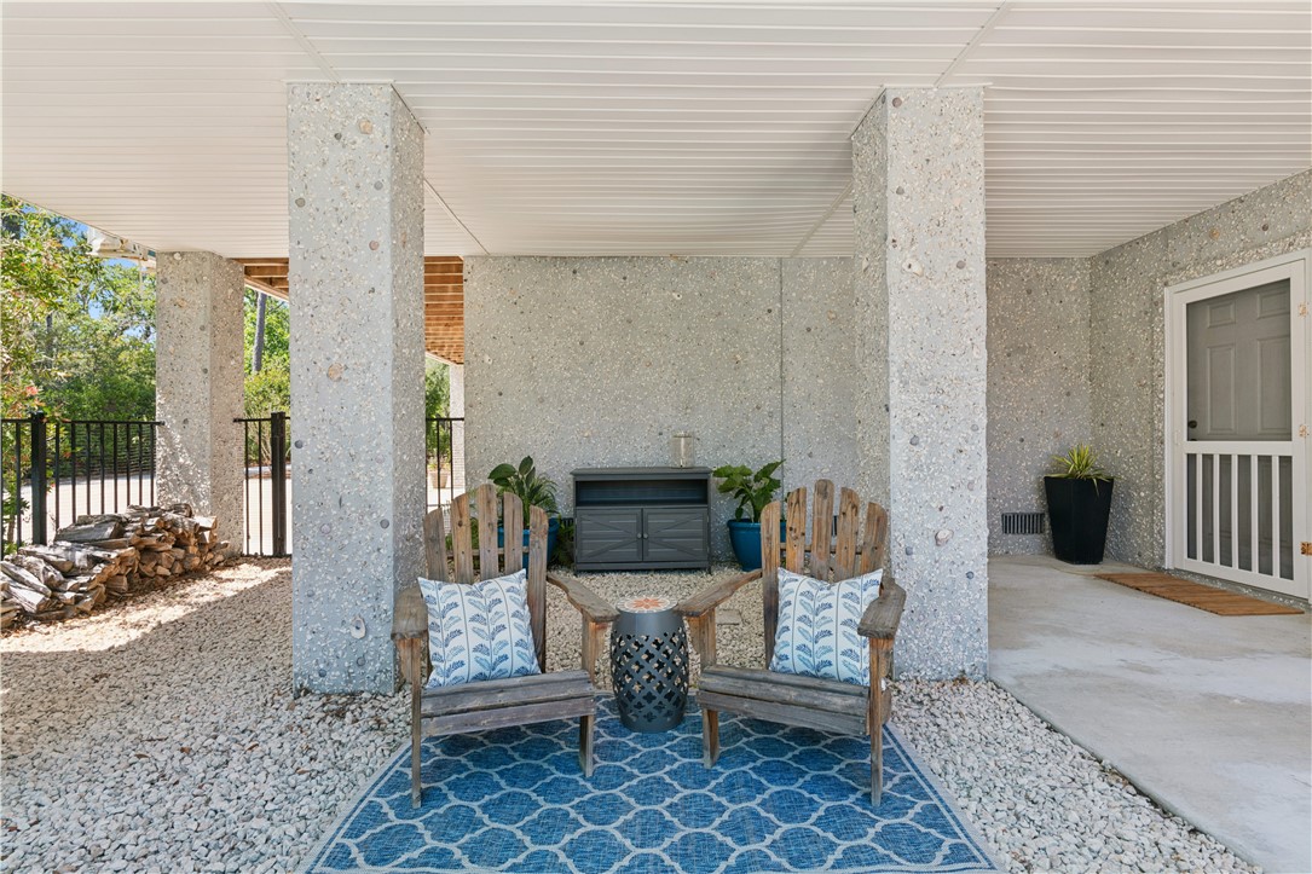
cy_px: 437
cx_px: 656
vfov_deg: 70.4
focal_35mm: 17
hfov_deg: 93.3
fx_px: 619
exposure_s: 1/100
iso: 250
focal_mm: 17
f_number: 8
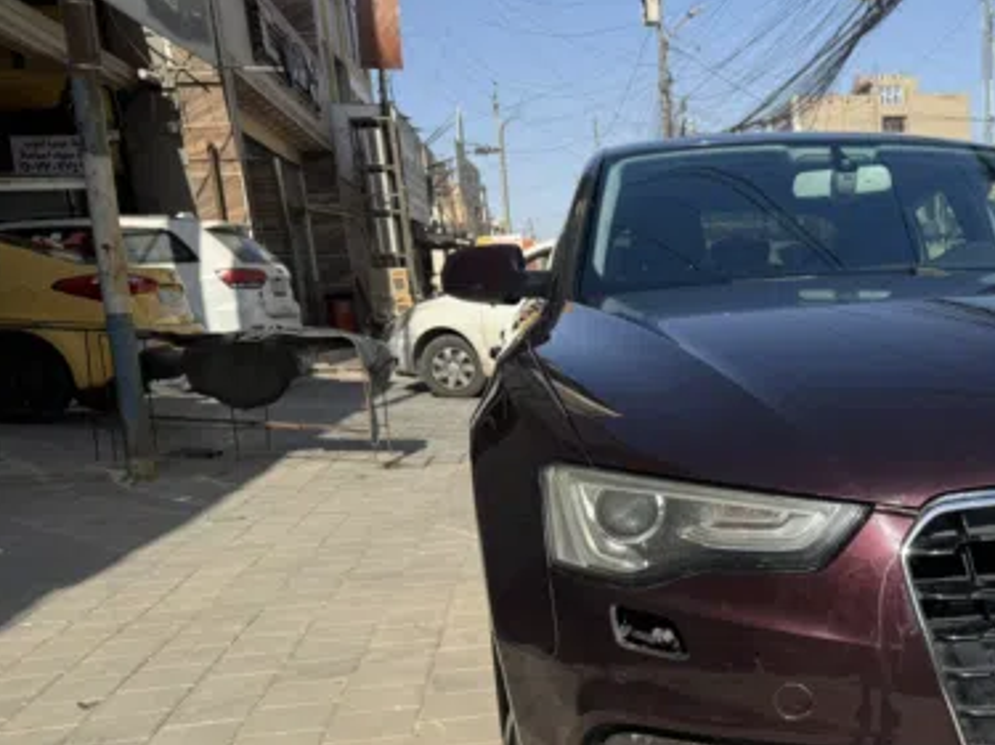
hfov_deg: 43.3
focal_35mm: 41
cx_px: 817
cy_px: 610
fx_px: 1178
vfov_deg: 33.9
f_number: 1.78
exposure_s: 1/4310
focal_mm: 6.76
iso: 80
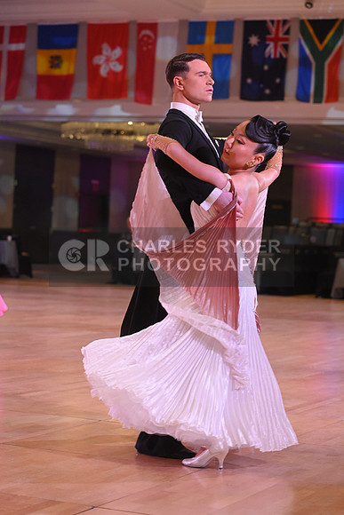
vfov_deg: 21.5
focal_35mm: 95
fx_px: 1361
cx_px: 172
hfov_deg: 14.4
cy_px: 258
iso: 2500
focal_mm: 95
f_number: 5
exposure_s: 1/320
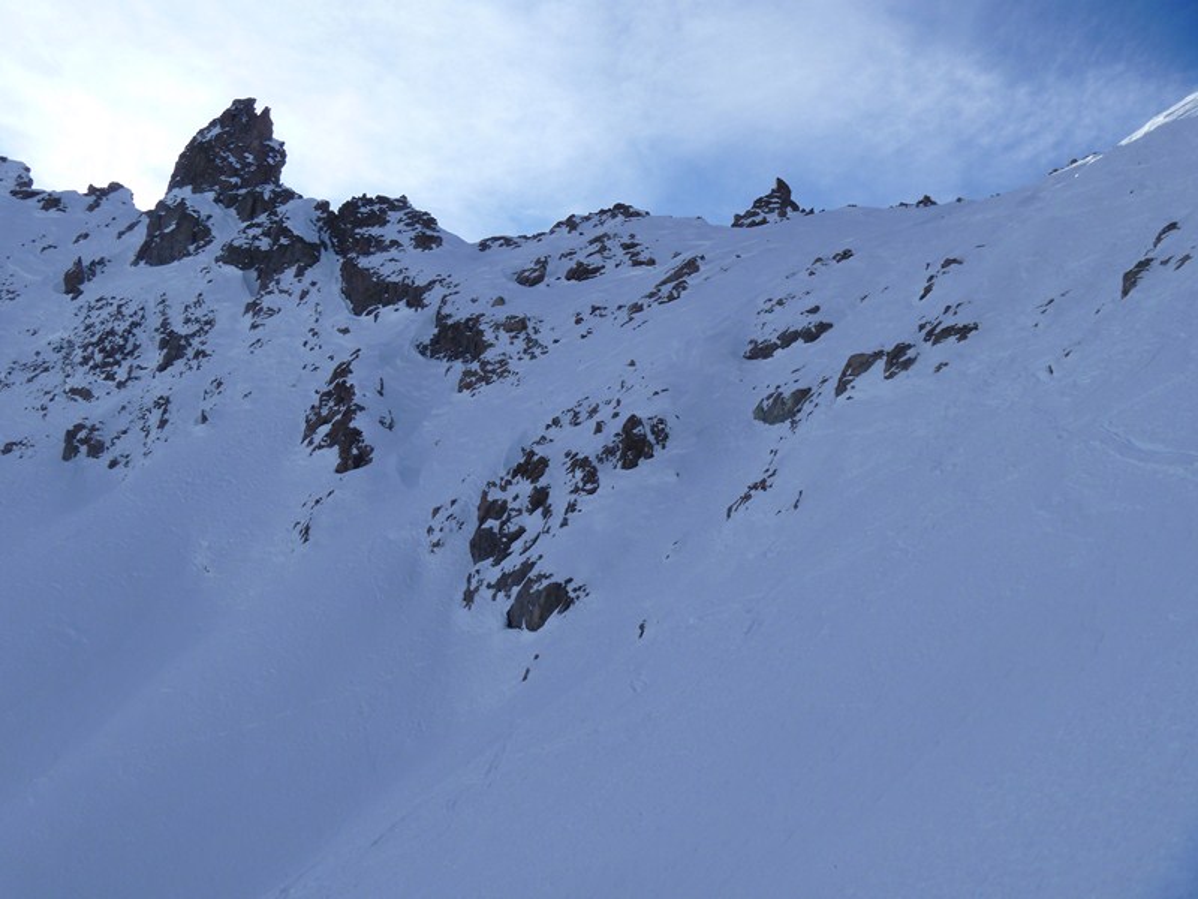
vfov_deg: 40.7
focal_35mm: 35
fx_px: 1211
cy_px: 450
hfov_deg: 52.6
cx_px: 599
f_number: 5.6
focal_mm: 6.3
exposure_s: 1/400
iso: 80
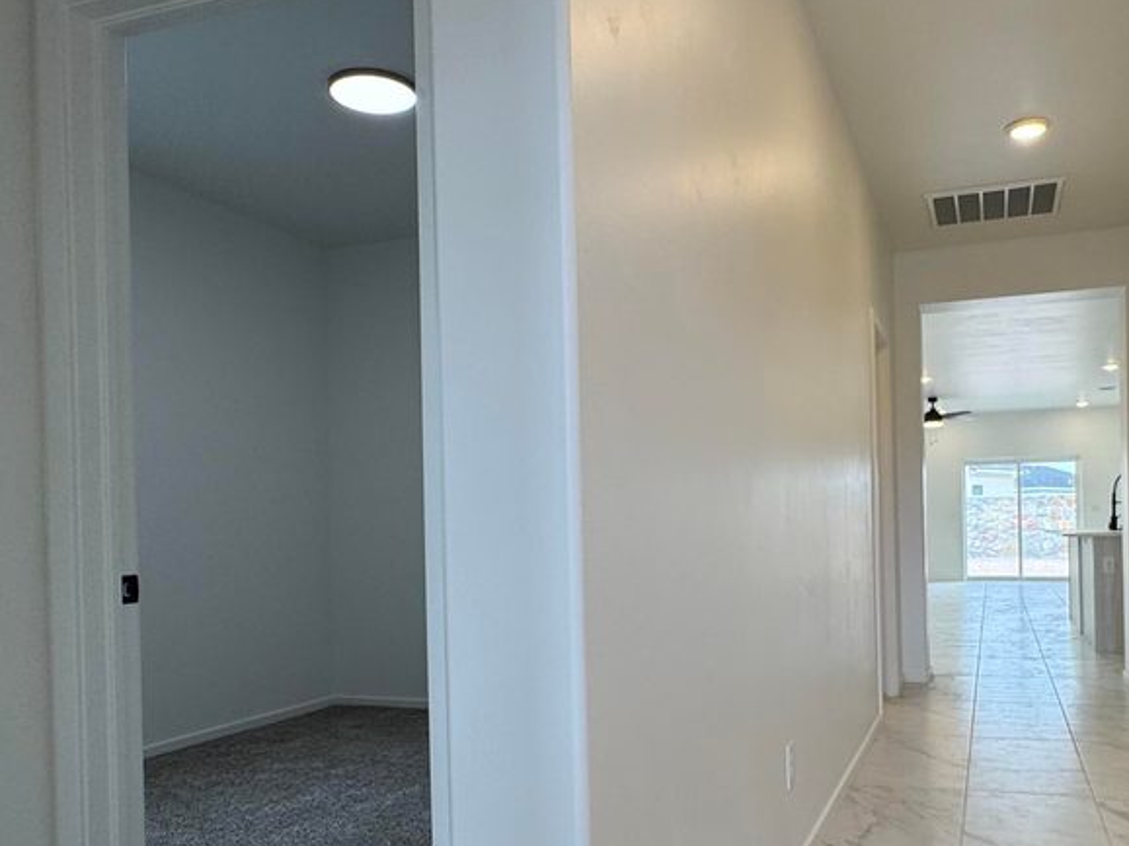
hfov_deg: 61.1
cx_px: 686
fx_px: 946
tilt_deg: -1.3
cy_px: 524
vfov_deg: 47.8
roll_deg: +1.7
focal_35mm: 29
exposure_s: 1/120
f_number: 2.2
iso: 64
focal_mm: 2.22
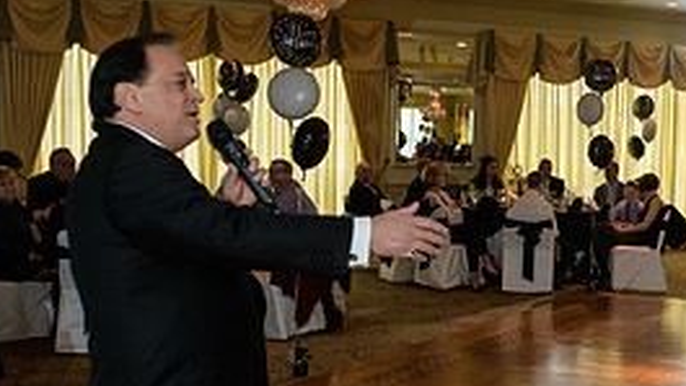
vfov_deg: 21.8
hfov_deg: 35.8
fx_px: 1000
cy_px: 232
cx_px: 603
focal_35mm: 55
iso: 1000
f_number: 3.2
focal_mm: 24
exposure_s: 1/125
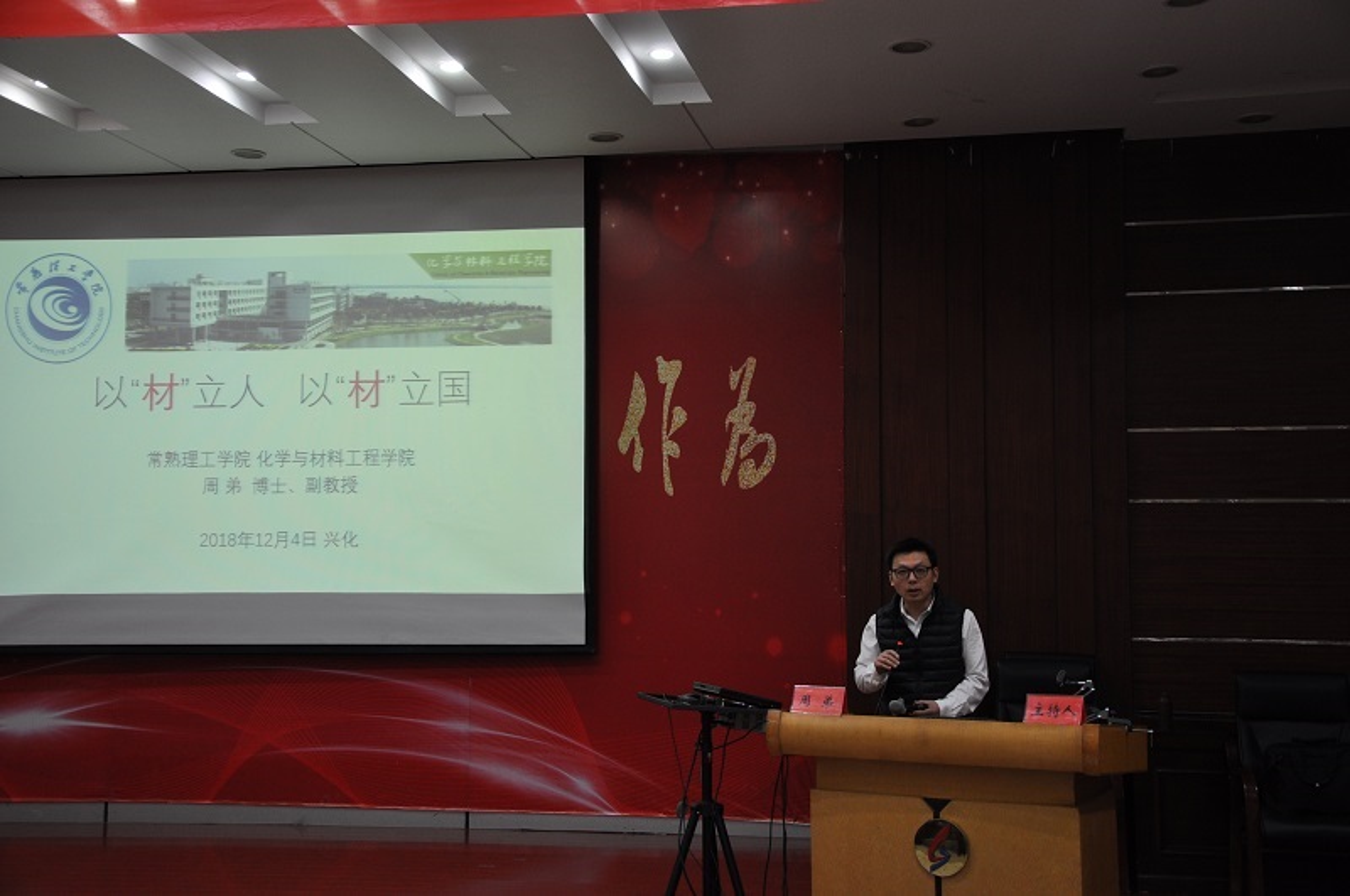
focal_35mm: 45
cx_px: 675
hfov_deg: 43.7
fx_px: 1685
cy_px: 448
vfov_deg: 29.8
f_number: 4.2
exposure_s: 1/15
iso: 450
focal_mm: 30
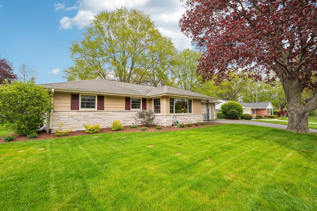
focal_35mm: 16
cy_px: 106
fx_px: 141
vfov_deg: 73.7
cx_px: 158
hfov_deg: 96.7
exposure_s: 1/100
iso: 100
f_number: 6.3
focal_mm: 16
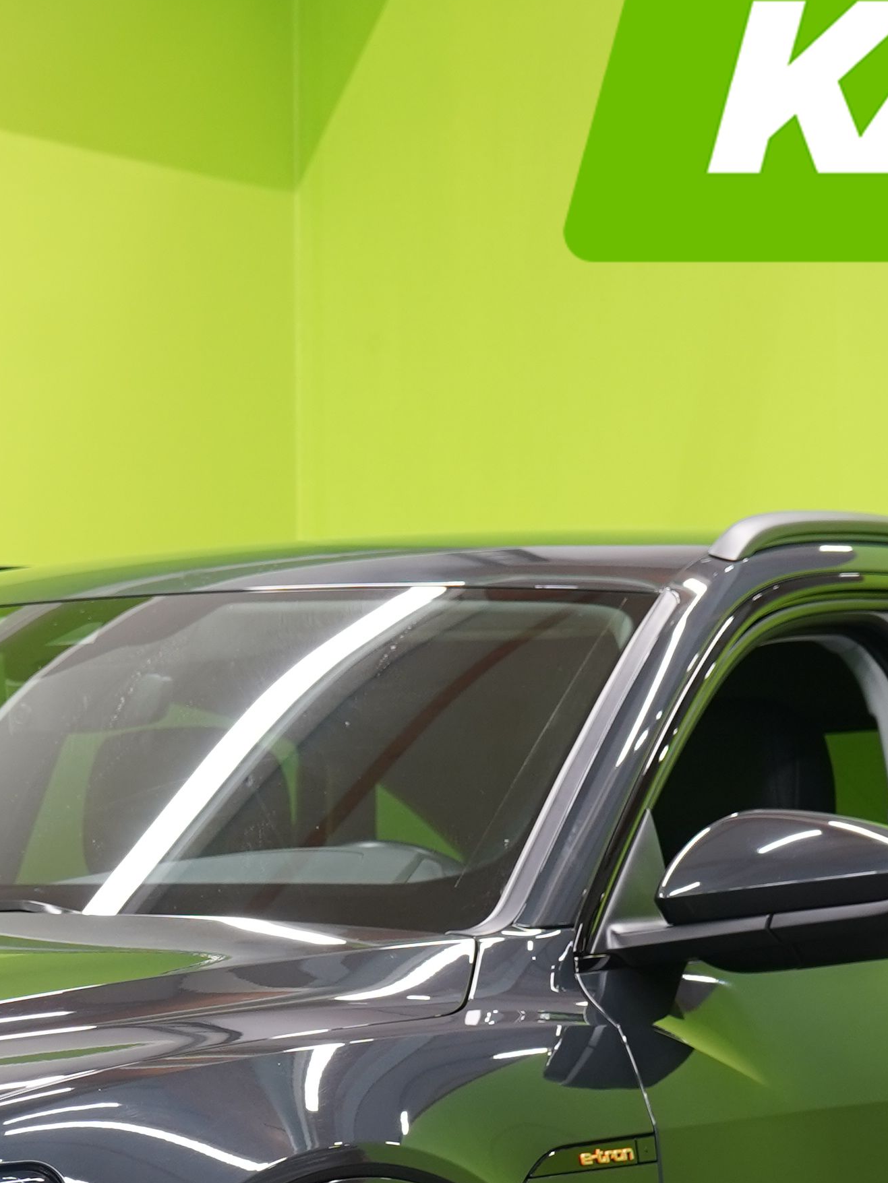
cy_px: 1132
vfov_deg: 12.2
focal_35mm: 161
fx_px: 5507
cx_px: 55
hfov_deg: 9.2
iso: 400
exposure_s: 1/25
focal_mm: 49
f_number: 5
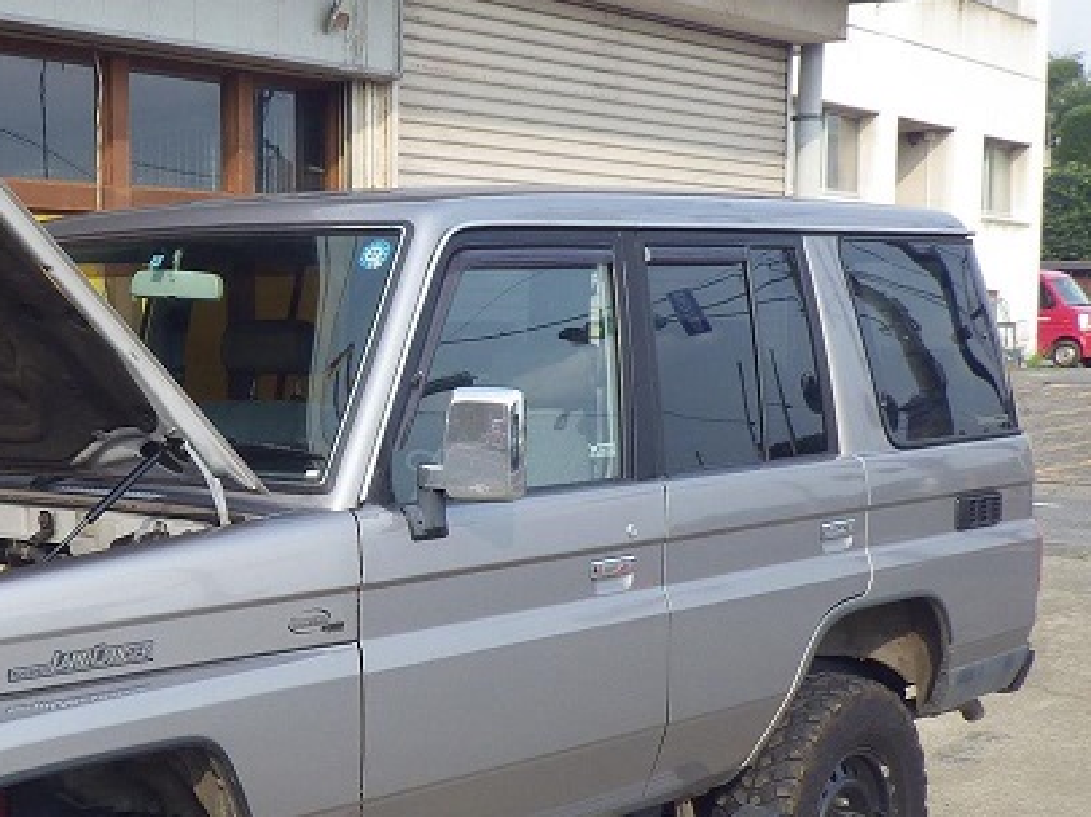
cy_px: 591
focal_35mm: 67
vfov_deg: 21.8
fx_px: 2110
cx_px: 105
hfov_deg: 27.9
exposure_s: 1/250
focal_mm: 6.1
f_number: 4.6
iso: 125
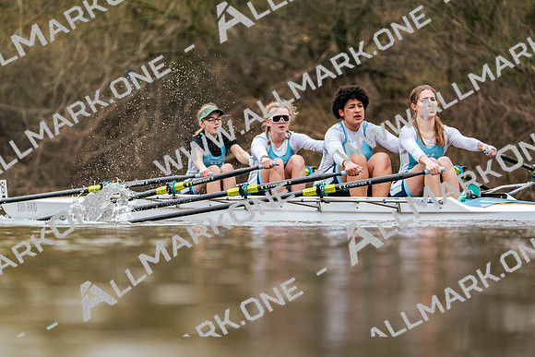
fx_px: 5946
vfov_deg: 3.4
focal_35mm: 400
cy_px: 178
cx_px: 268
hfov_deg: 5.2
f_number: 6.3
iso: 3200
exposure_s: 1/2000
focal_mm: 400
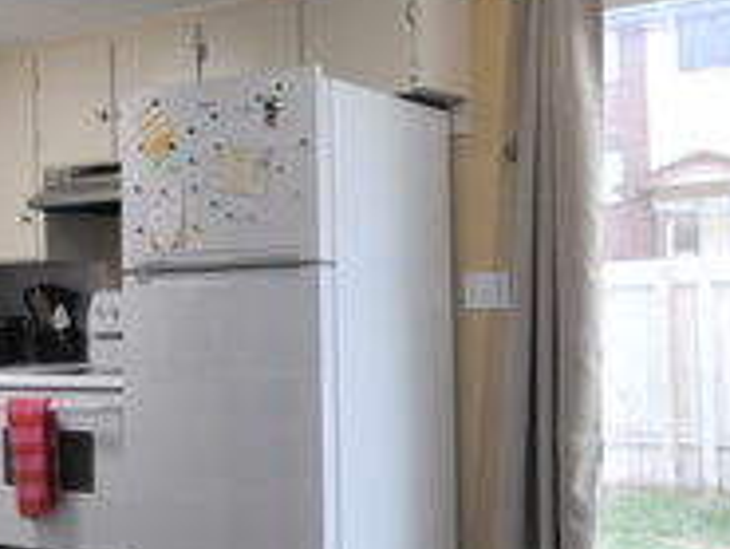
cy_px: 280
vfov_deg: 29.1
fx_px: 1055
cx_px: 331
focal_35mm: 50
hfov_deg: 38.1
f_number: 3.5
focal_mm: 10
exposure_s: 1/50
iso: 200
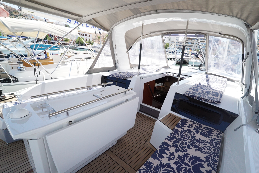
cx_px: 130
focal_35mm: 18
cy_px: 86
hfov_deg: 90.0
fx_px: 130
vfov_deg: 67.5
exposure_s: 1/3200
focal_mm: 18
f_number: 5.6
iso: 1600
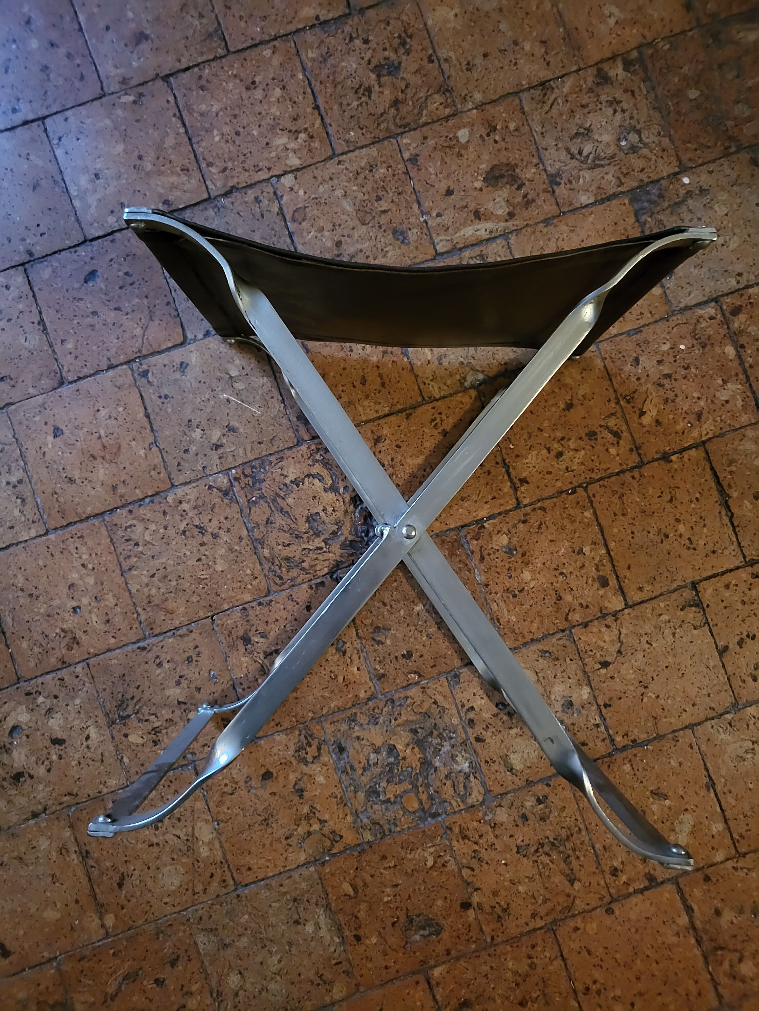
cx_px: 380
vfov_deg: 67.3
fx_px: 760
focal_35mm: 26
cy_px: 506
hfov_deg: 53.1
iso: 1000
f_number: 1.8
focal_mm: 4.25
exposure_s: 1/24
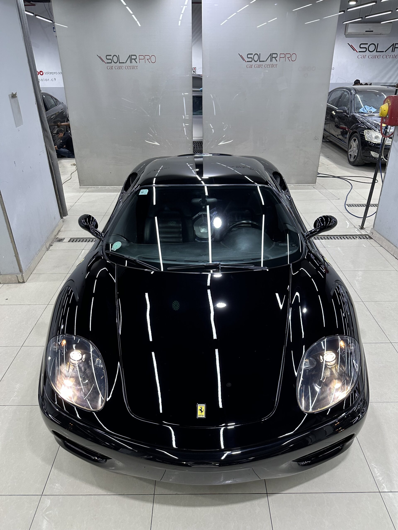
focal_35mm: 24
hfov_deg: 56.8
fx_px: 368
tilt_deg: -26.6
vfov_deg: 71.6
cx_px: 199
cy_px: 265
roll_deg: +0.9
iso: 160
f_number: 1.78
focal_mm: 6.86
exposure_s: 1/120
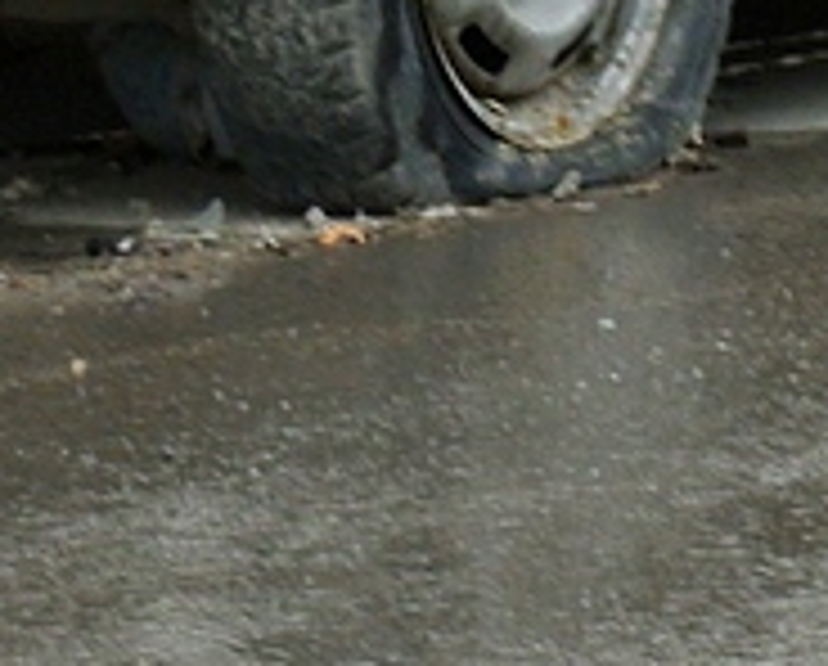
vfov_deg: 2.0
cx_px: 914
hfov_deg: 2.5
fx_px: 19180
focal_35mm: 781
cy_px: -1022
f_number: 4
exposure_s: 1/125
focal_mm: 47.5
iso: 100
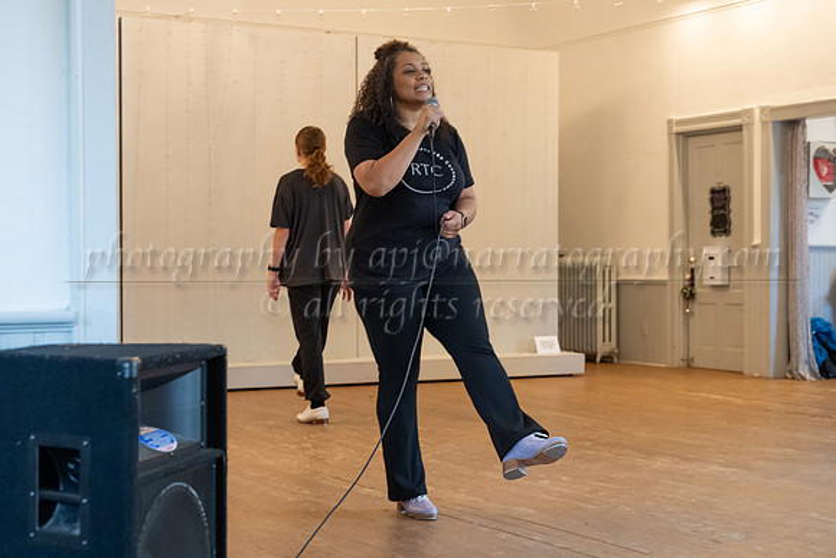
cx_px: 371
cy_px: 282
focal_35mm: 57
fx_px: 1333
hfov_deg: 34.8
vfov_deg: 23.6
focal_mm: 50
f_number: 4
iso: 1600
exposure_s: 1/200
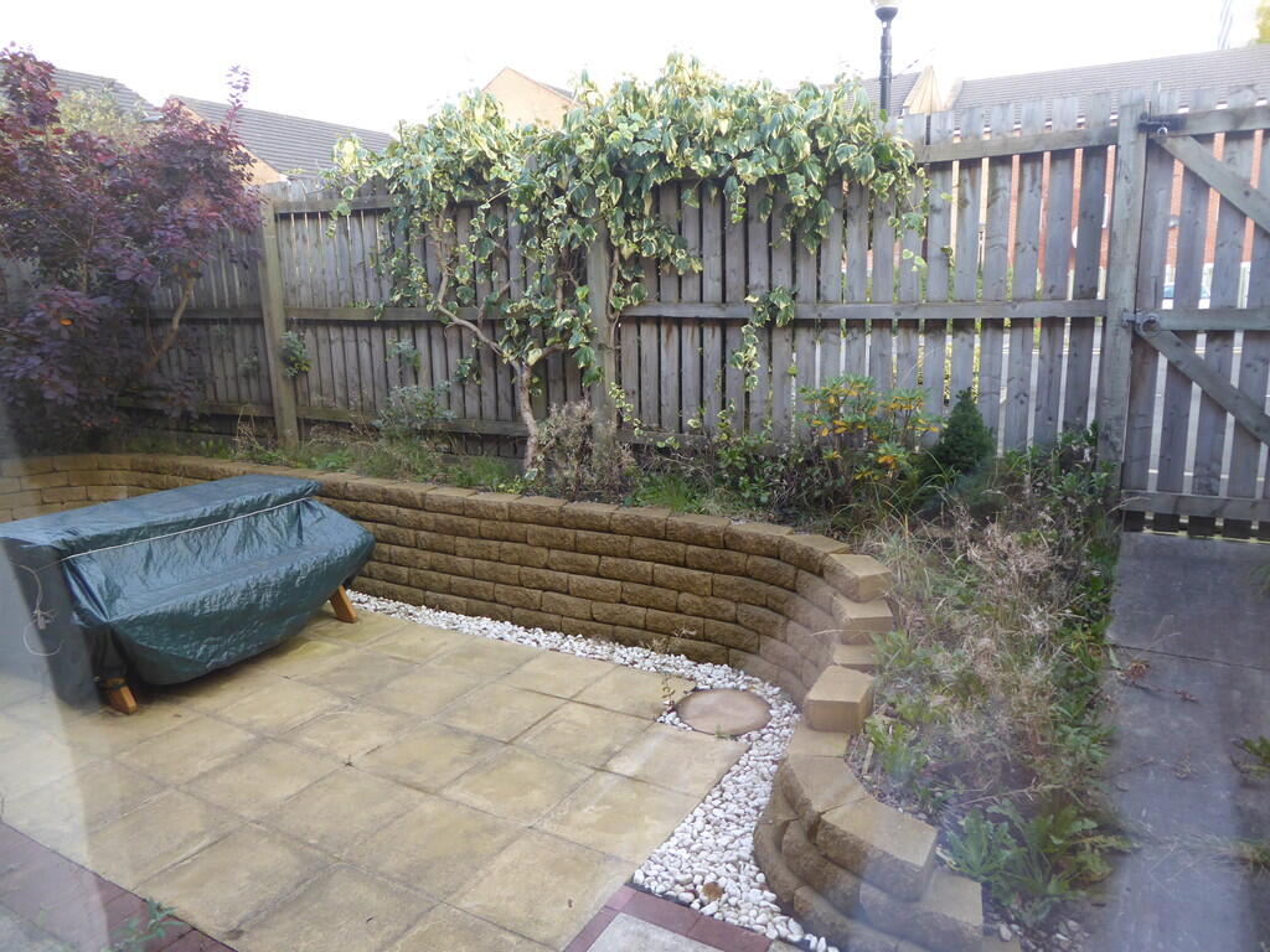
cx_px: 635
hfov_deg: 71.6
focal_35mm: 24
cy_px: 476
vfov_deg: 56.8
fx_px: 881
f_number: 3.3
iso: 160
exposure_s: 1/60
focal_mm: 4.3
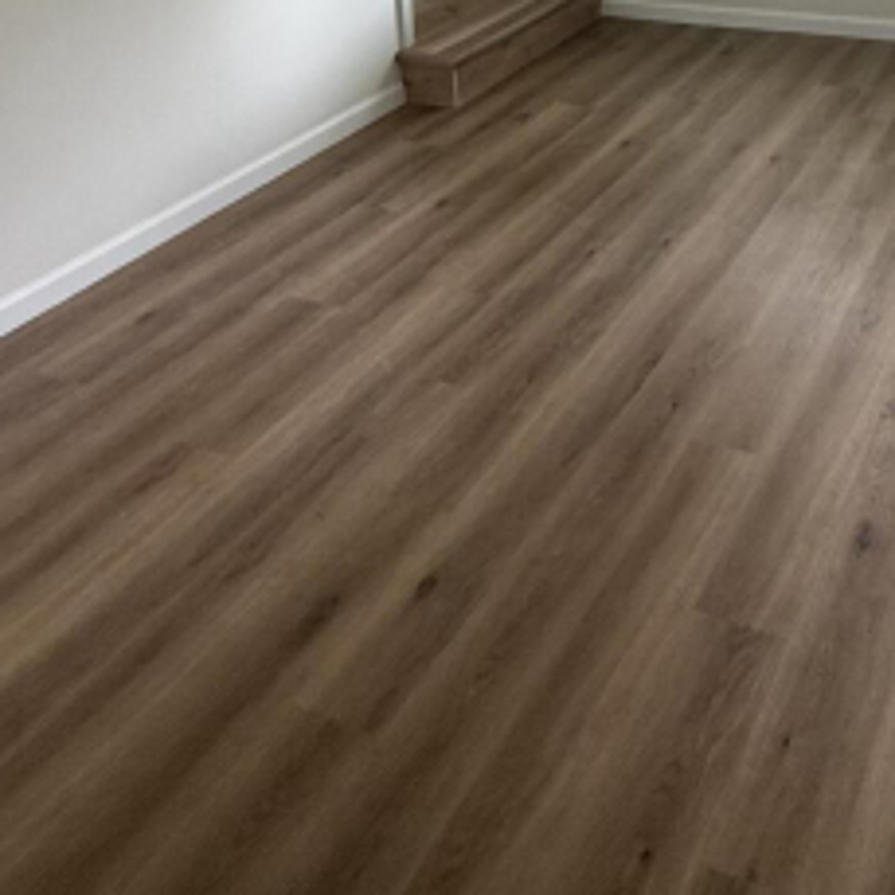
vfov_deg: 35.3
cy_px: -201
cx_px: 817
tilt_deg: -7.1
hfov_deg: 42.0
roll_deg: +1.9
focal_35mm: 36
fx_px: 1053
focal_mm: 2.22
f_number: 2.2
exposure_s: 1/99
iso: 250
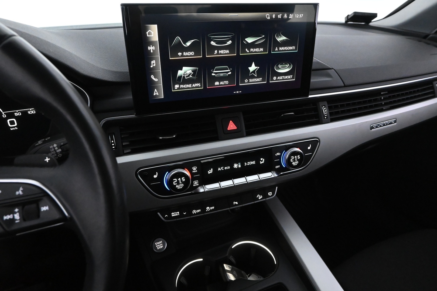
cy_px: 146
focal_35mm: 24
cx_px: 218
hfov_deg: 73.7
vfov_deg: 53.1
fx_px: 291
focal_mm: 16
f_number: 5.6
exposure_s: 1/50
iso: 6400
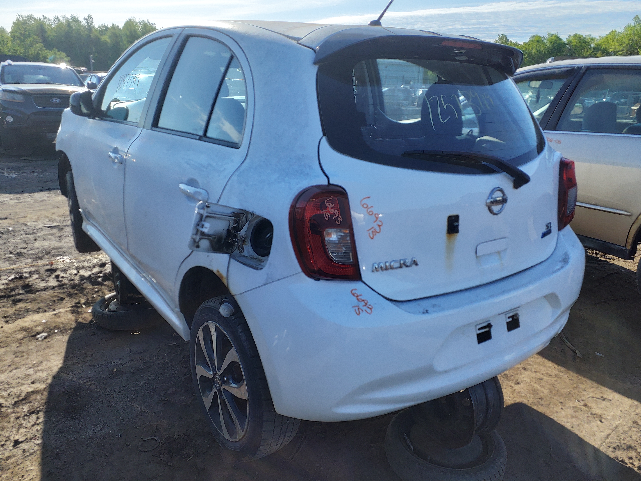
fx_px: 481
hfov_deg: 67.3
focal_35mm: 26
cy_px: 240
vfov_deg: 53.1
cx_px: 320
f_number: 1.9
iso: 40
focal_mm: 3.58
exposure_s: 1/414
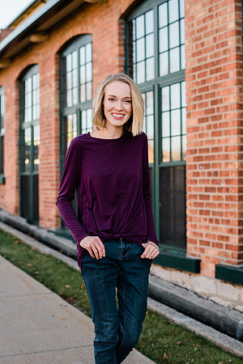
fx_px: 587
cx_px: 122
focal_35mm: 58
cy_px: 182
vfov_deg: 34.5
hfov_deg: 23.4
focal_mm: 58
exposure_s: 1/320
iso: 125
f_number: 3.2
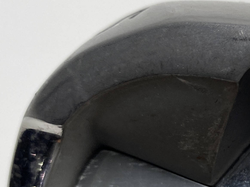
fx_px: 628
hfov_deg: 19.8
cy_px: 200
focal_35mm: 87
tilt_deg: -61.0
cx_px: 365
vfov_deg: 16.5
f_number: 1.8
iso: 32
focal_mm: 4.25
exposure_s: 1/181
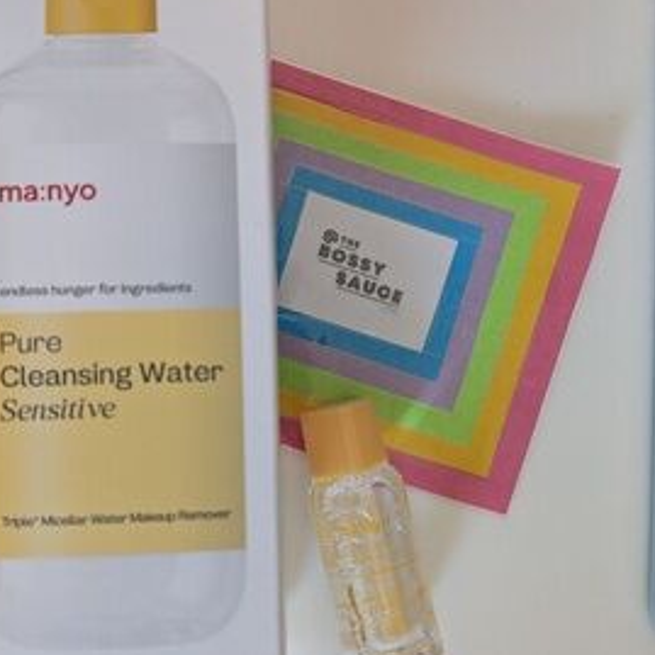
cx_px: 313
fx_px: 642
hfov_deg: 54.0
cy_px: 373
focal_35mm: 30
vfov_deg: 53.9
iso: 472
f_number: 1.7
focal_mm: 4.53
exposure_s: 1/120
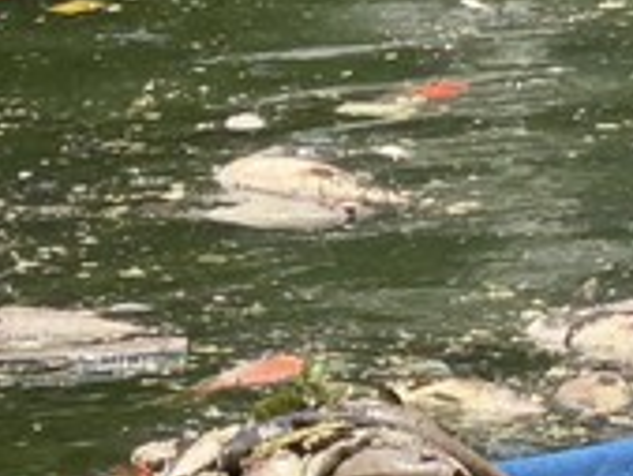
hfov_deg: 1.7
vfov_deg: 1.3
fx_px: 21648
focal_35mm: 1183
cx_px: 607
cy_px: 184
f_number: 2.8
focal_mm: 16.89
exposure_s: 1/639
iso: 32
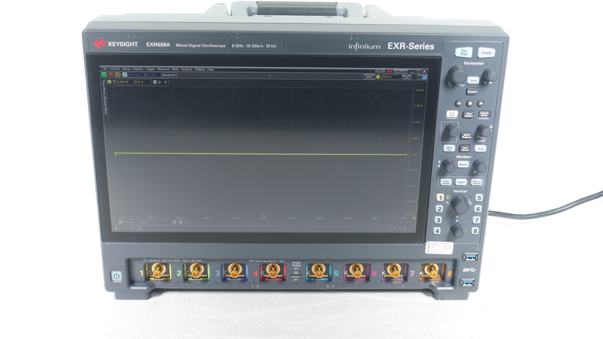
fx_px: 767
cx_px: 297
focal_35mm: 48
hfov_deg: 42.9
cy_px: 136
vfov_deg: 24.9
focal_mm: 16.39
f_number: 3.2
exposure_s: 1/80
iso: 125
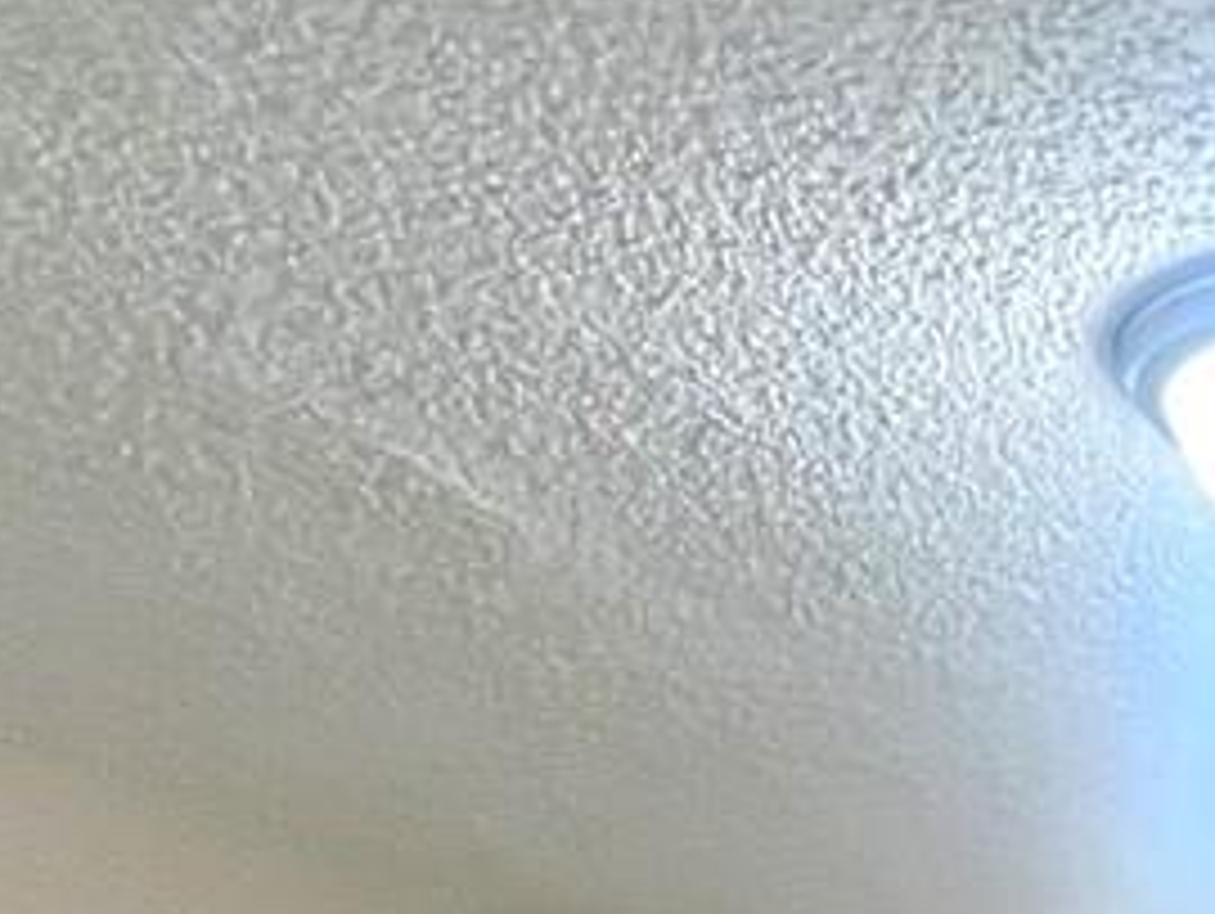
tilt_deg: -9.5
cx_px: 1152
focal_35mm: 77
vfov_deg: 14.6
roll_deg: -2.7
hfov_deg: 24.4
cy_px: 2004
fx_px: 2705
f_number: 1.8
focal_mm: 1.57
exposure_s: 1/60
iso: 320
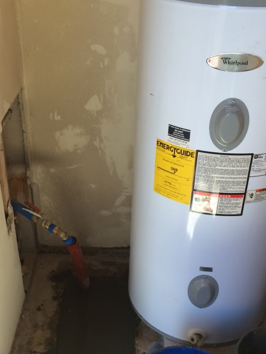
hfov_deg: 32.1
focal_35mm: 45
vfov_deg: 42.0
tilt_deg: -33.8
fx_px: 461
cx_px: 102
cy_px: 200
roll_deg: +0.5
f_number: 2.2
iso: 40
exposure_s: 1/30
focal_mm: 4.15
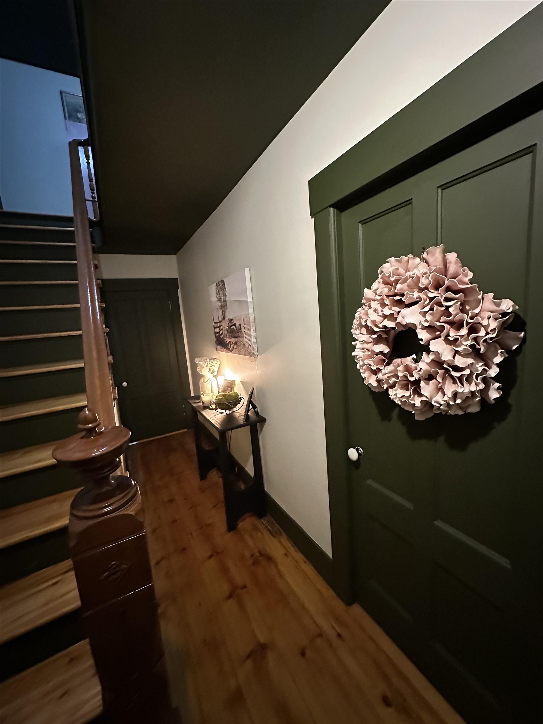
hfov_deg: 85.7
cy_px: 362
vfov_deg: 102.1
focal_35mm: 14
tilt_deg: -9.0
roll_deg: +4.5
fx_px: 293
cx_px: 272
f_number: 2.2
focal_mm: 2.22
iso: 1250
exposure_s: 1/60
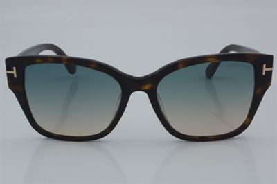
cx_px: 138
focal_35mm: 75
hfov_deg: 27.0
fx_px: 577
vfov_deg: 18.2
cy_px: 92
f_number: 32
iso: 100
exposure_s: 1/4
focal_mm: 50
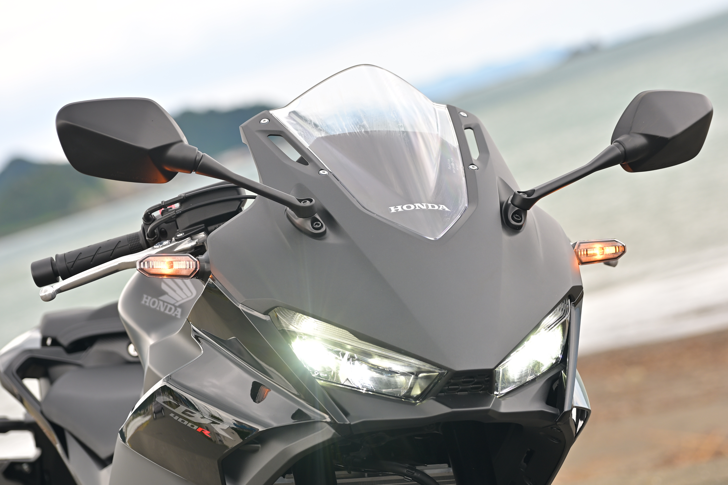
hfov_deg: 14.2
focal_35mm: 145
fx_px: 2932
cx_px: 364
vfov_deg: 9.5
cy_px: 242
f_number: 4
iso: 80
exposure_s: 1/250
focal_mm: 97
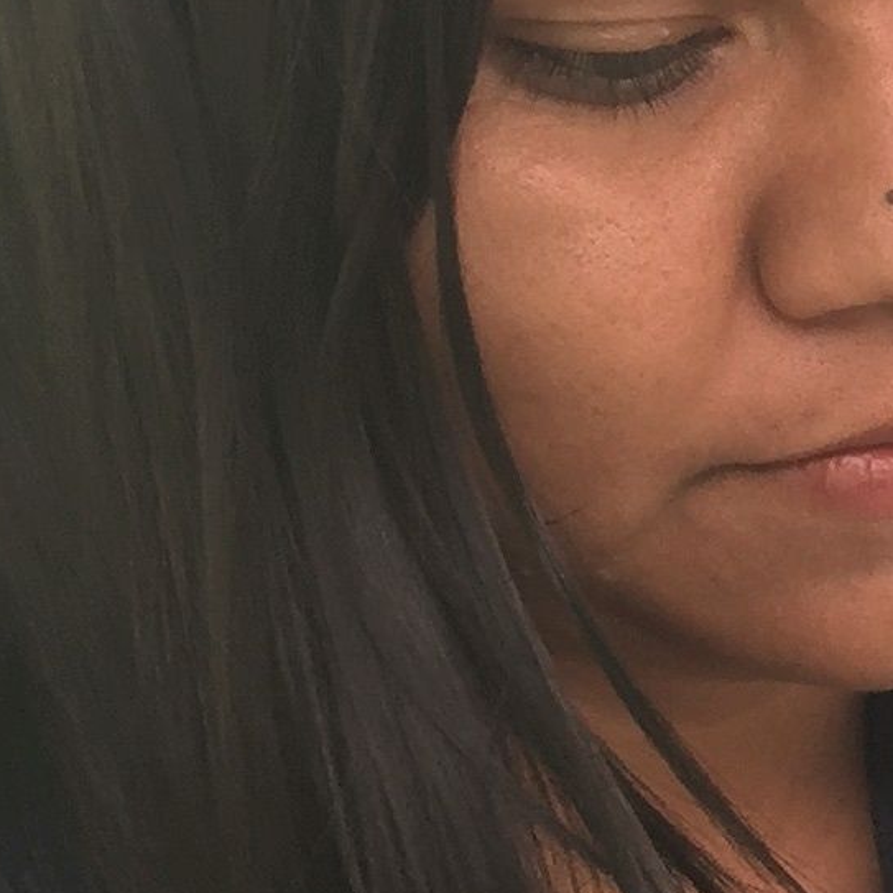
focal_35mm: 154
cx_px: 2195
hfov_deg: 9.9
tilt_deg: -17.1
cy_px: 970
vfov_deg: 11.2
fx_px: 4495
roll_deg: +5.5
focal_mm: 4.15
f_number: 2.2
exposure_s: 1/162
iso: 32
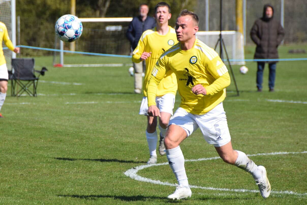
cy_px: 102
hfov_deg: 6.9
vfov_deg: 4.6
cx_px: 154
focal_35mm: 300
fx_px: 2560
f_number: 6.3
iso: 400
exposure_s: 1/1600
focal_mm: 200
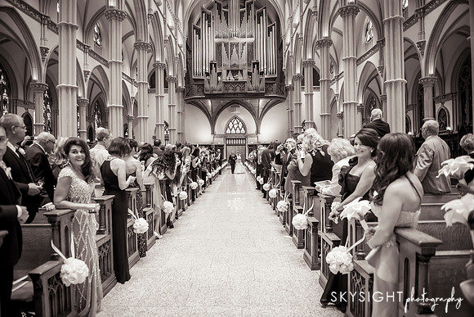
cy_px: 158
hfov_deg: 73.7
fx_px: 316
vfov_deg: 53.2
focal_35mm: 24
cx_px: 237
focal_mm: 24
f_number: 2.8
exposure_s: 1/60
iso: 1600
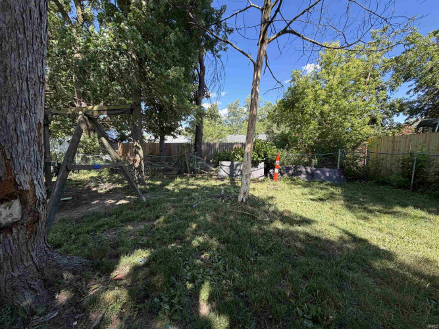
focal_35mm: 14
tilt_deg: -6.1
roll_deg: +0.7
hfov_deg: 102.1
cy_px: 164
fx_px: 178
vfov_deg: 85.7
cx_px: 220
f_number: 2.2
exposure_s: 1/257
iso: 40
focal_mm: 2.22
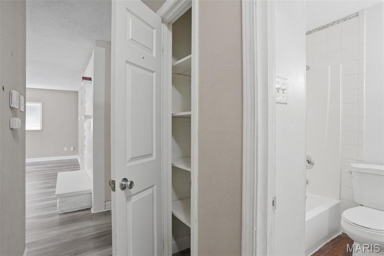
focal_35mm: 18
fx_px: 192
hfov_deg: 90.0
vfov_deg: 67.3
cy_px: 128
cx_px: 192
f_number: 8
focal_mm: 18
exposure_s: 1/13
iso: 320
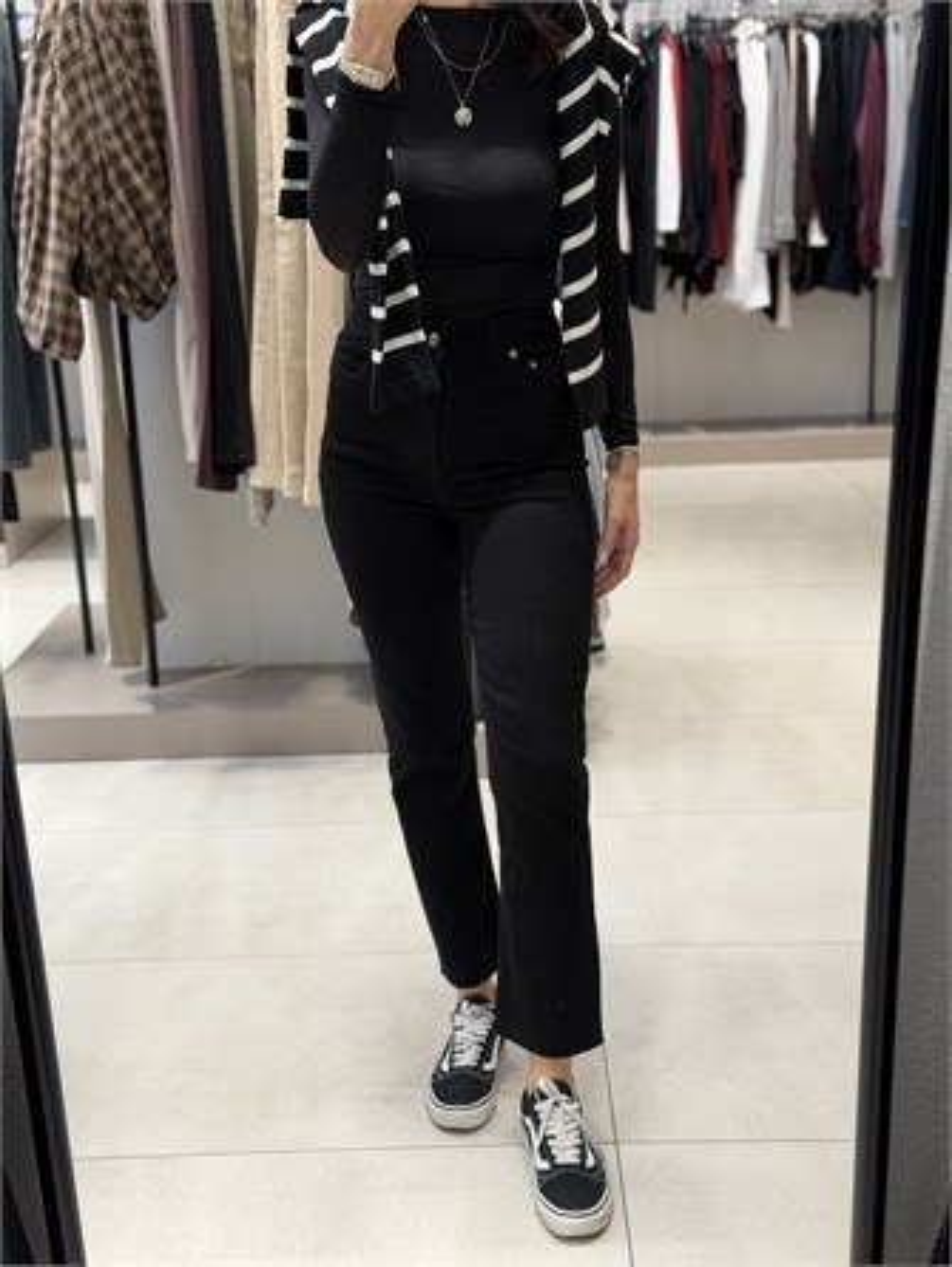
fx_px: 1758
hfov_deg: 30.3
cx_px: 476
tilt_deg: -32.3
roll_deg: +0.8
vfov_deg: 39.6
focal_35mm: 48
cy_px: 634
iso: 64
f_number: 1.78
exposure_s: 1/121
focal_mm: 6.76
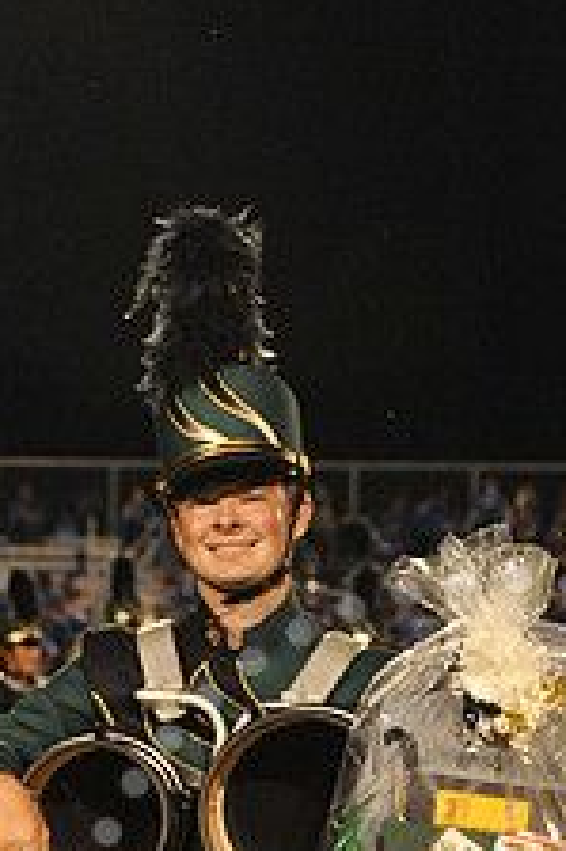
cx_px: 509
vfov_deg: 9.8
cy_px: 1022
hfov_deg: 6.6
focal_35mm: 207
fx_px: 4889
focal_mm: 80
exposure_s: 1/200
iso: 5000
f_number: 5.6
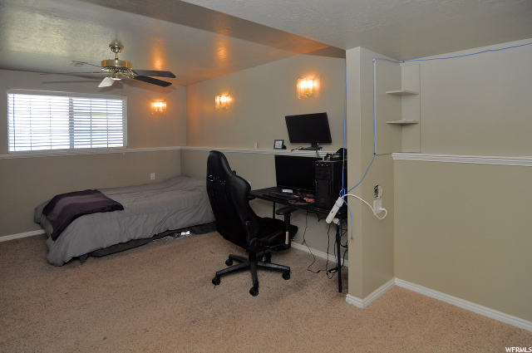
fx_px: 266
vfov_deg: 67.2
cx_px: 266
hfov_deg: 90.1
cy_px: 176
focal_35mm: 18
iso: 200
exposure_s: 1/60
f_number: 4
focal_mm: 12
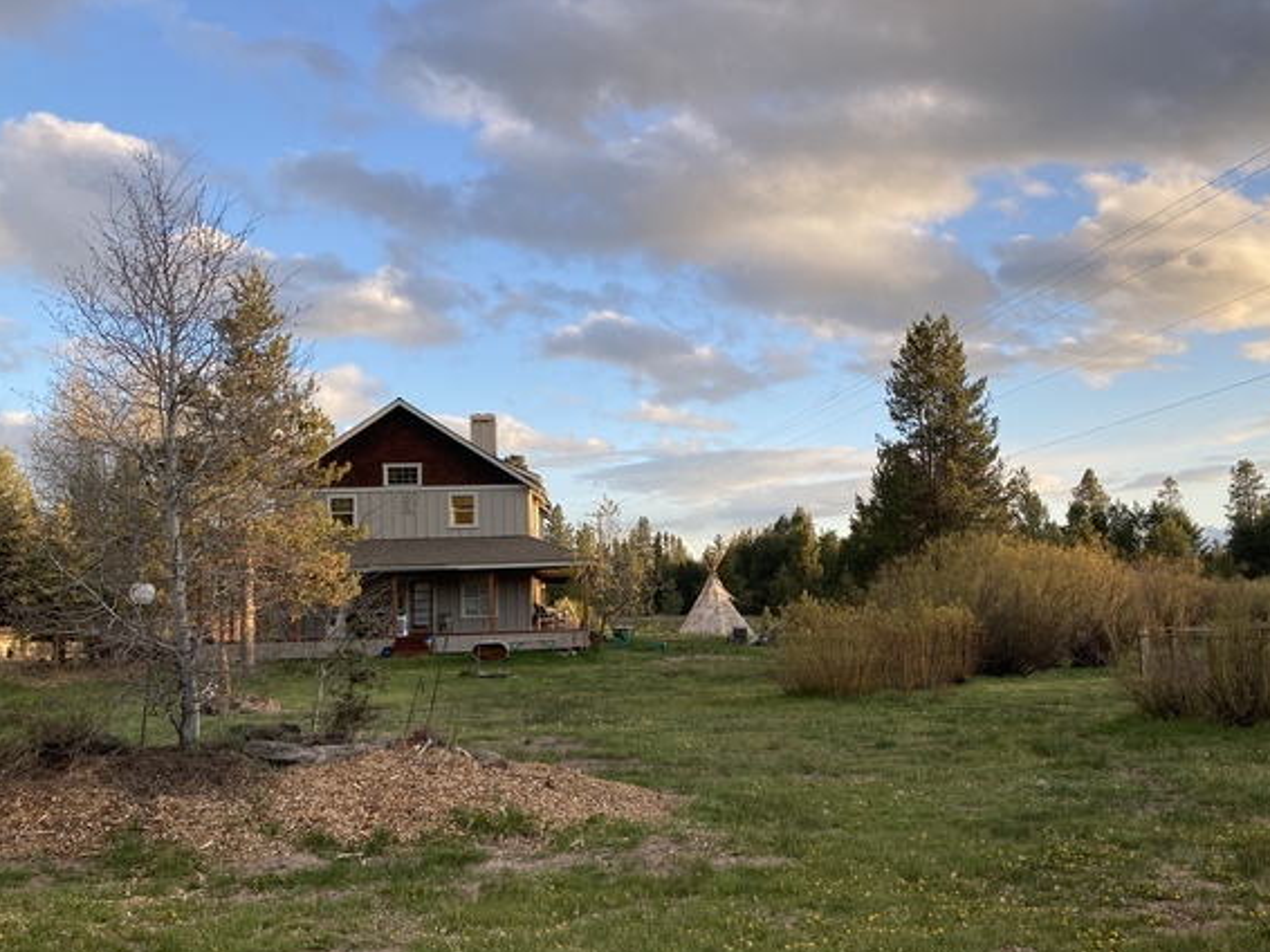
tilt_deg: +4.6
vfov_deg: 42.8
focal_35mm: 33
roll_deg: +1.0
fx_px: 1210
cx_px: 708
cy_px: 539
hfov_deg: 55.2
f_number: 1.8
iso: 20
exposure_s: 1/311
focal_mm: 3.99
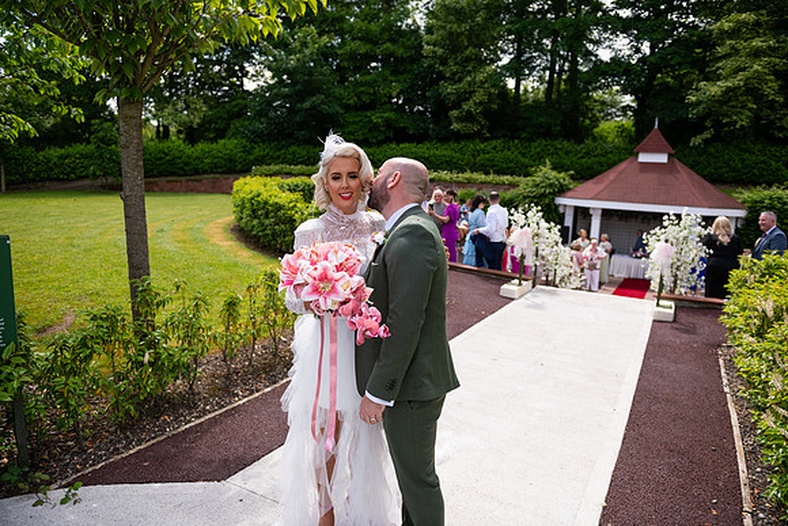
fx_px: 525
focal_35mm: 24
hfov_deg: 73.7
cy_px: 263
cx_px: 394
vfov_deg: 53.2
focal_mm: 24
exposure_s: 1/1250
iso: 160
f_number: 3.5
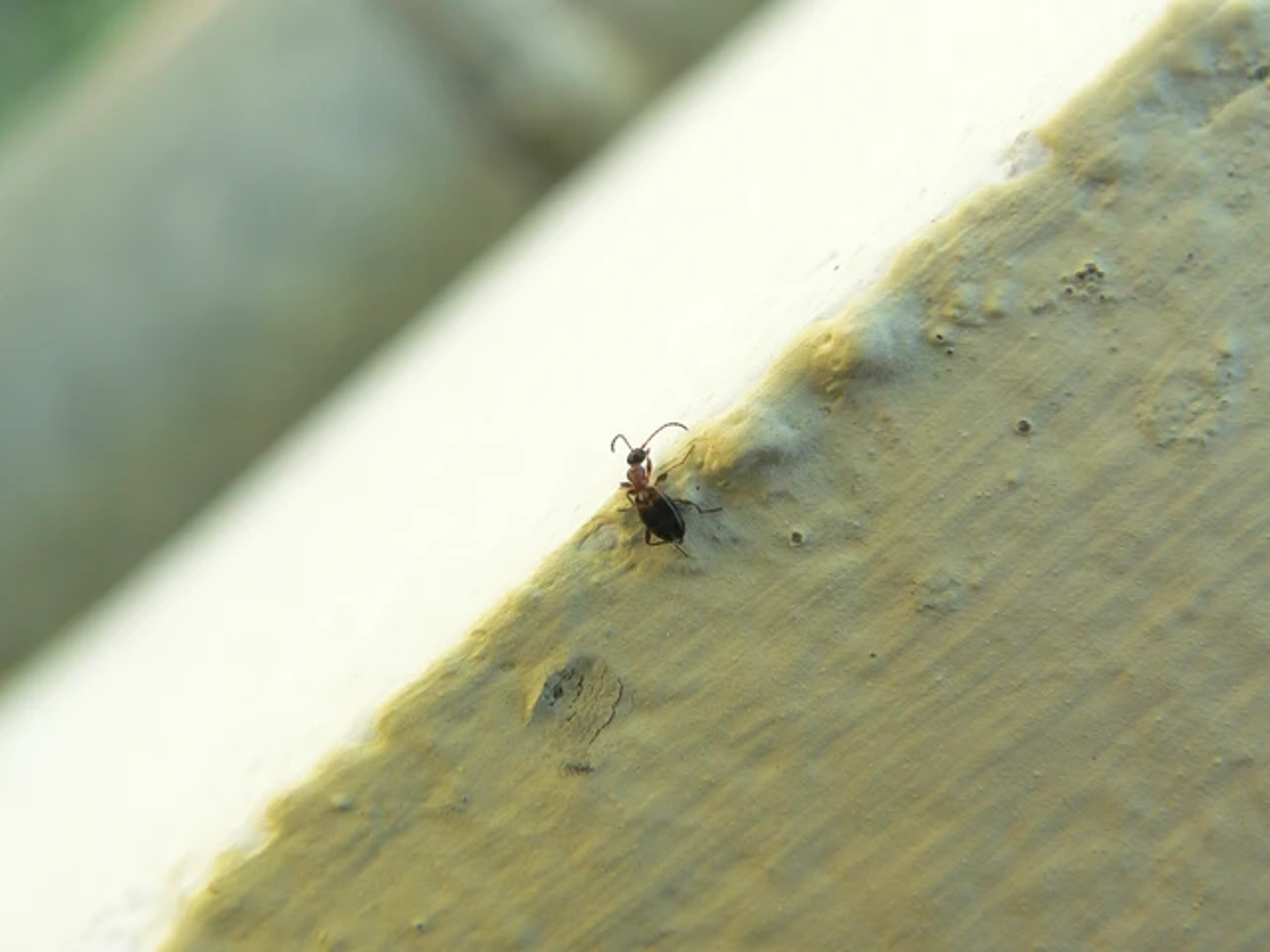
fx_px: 2568
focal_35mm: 70
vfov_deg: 21.0
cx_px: 635
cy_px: 476
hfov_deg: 27.8
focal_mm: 11.6
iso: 100
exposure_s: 1/80
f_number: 4
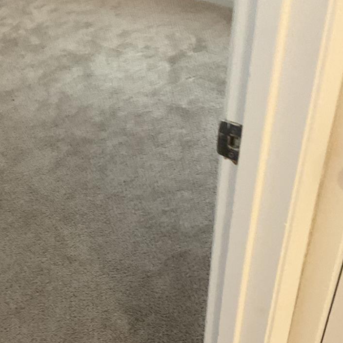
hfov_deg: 30.1
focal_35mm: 56
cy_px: 248
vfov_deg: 30.2
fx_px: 628
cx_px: 93
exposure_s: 1/40
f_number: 1.8
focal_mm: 3
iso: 250
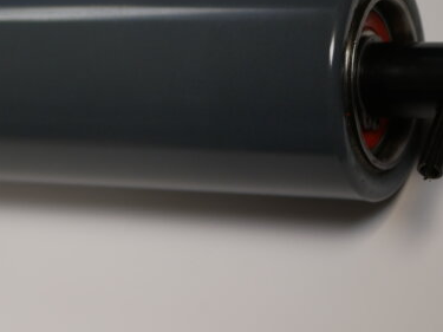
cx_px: 67
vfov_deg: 11.5
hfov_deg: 15.3
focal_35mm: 128
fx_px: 1638
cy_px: 83
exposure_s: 1/60
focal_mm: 30
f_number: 2.8
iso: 200
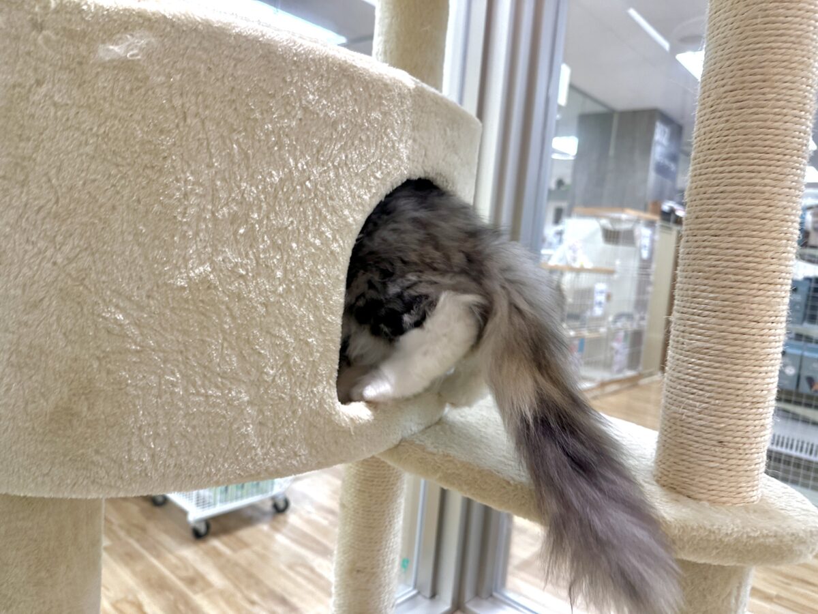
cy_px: 307
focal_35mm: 24
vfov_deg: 56.8
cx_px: 409
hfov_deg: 71.6
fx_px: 567
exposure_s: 1/117
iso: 125
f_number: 1.78
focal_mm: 6.86
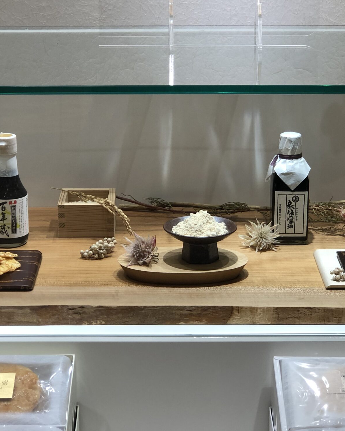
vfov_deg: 19.9
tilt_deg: -16.1
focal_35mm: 96
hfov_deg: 16.0
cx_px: 175
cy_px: 169
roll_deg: +0.4
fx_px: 1225
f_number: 2.8
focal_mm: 6.6
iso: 25
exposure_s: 1/50
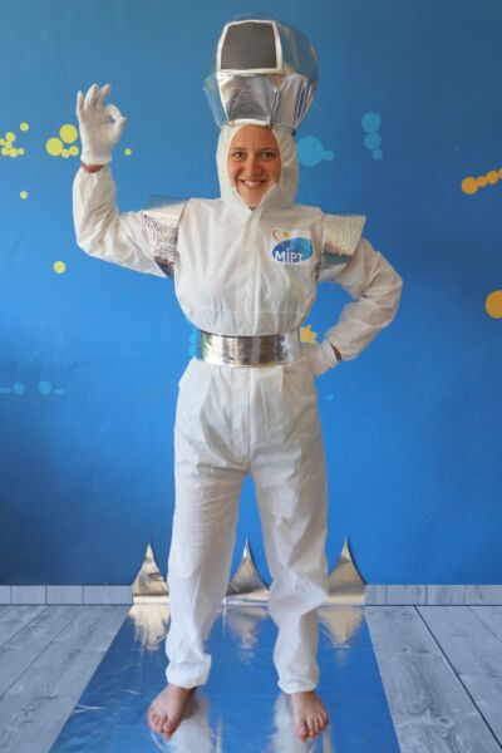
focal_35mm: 38
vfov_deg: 51.3
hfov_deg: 35.5
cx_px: 251
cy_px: 376
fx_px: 784
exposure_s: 1/160
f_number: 4
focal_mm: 25
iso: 1250
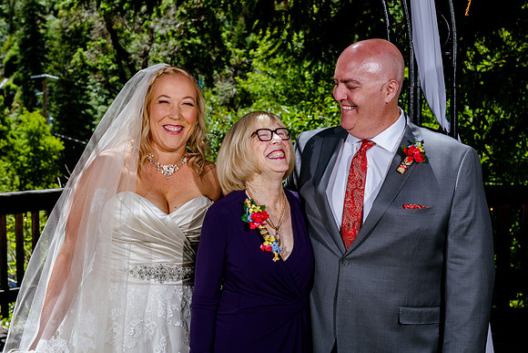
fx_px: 1090
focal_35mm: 74
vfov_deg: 18.3
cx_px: 264
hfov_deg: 27.2
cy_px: 144
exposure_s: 1/400
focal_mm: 62
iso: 160
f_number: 8
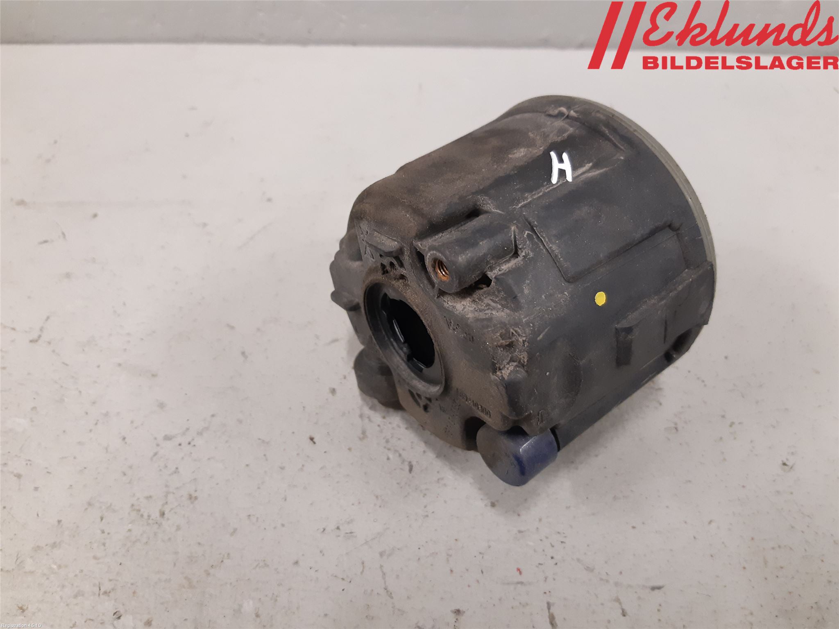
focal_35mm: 26
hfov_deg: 67.3
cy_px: 314
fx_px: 630
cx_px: 420
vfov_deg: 53.1
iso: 250
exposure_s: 1/50
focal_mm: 3.93
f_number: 1.7
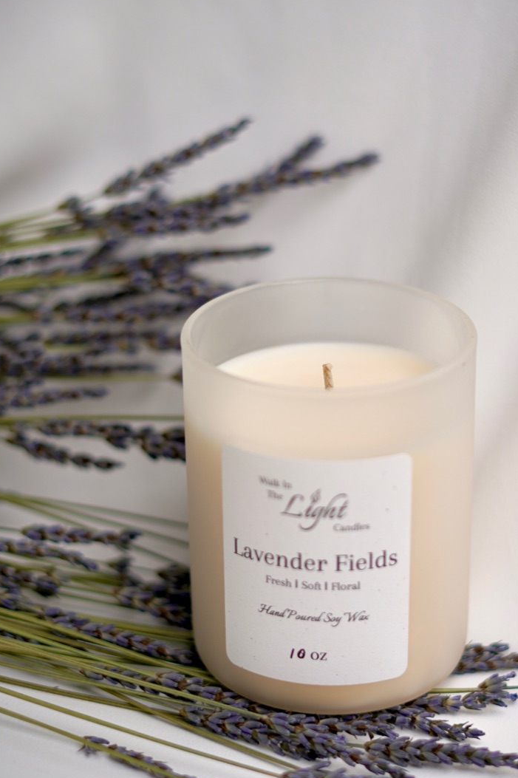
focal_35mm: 76
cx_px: 335
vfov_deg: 26.7
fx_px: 1642
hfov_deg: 17.9
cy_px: 385
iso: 160
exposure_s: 1/1000
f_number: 2.2
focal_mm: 50
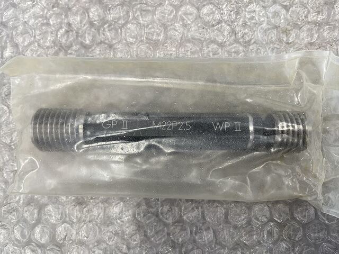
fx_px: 255
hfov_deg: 67.3
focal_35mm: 26
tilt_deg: -88.2
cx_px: 170
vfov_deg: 53.1
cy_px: 127
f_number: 1.6
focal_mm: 5.1
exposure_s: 1/114
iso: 125
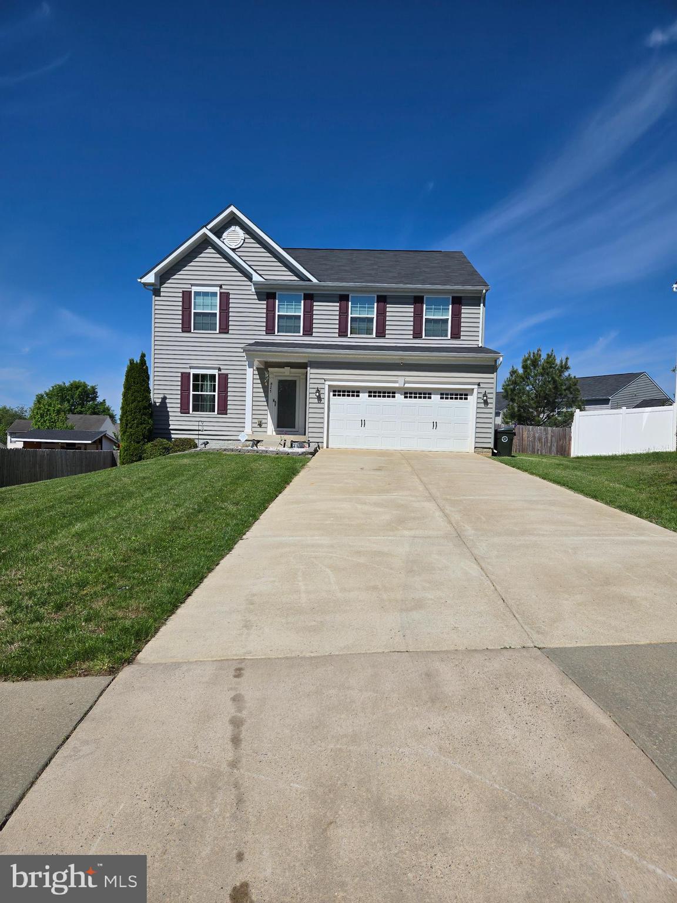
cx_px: 338
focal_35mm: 23
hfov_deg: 58.9
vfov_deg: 73.9
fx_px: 600
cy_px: 452
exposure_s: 1/4364
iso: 25
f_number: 1.8
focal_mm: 5.4
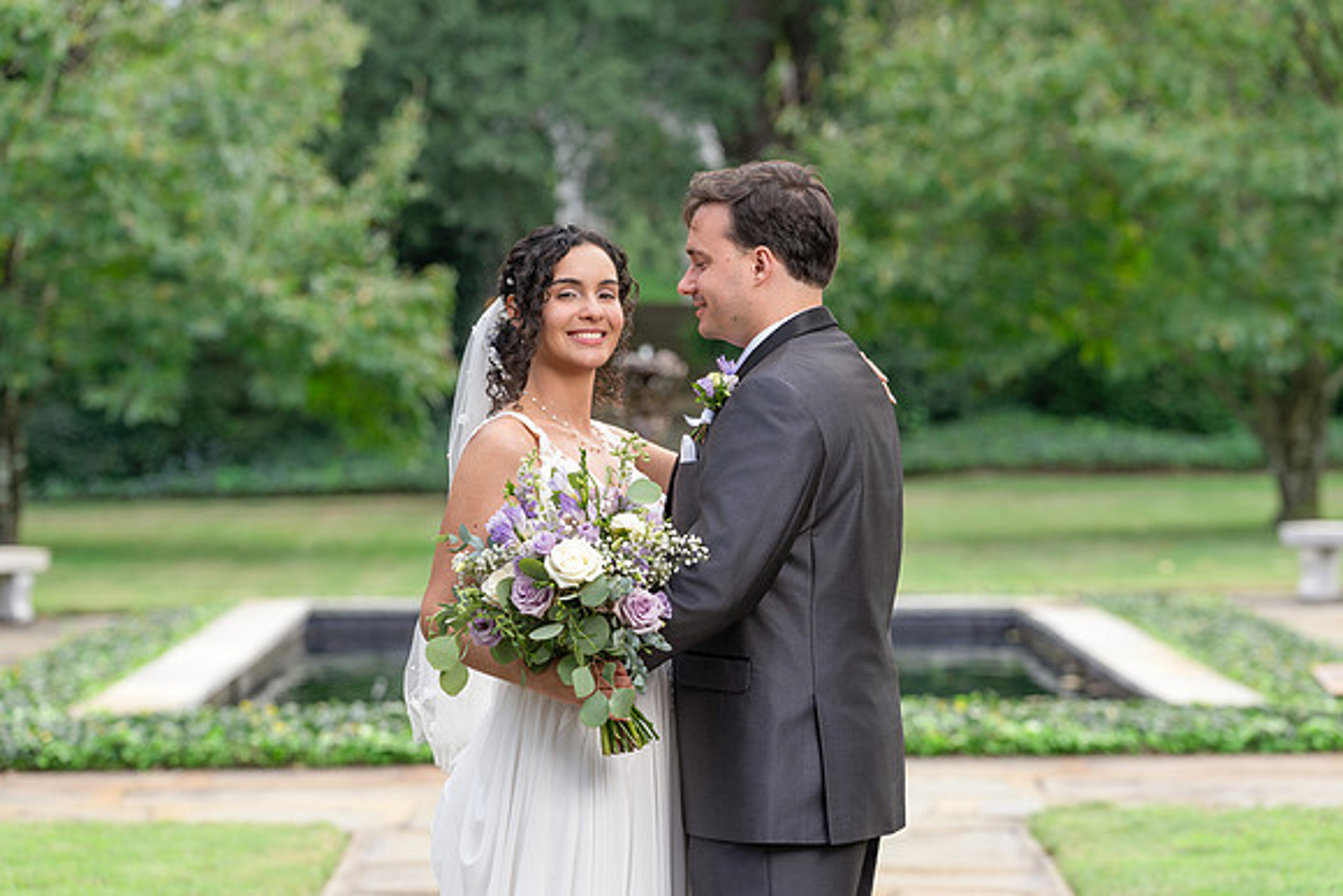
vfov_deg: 12.0
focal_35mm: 115
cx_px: 672
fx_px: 4276
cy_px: 448
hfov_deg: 17.8
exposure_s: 1/200
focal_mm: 114.6
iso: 200
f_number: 4
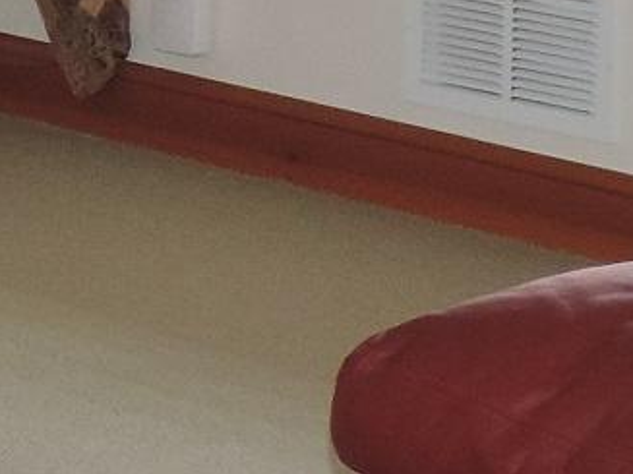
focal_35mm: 247
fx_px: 4515
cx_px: -358
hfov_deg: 7.8
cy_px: -37
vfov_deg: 6.0
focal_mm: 5.8
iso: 200
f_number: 3.2
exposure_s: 1/30
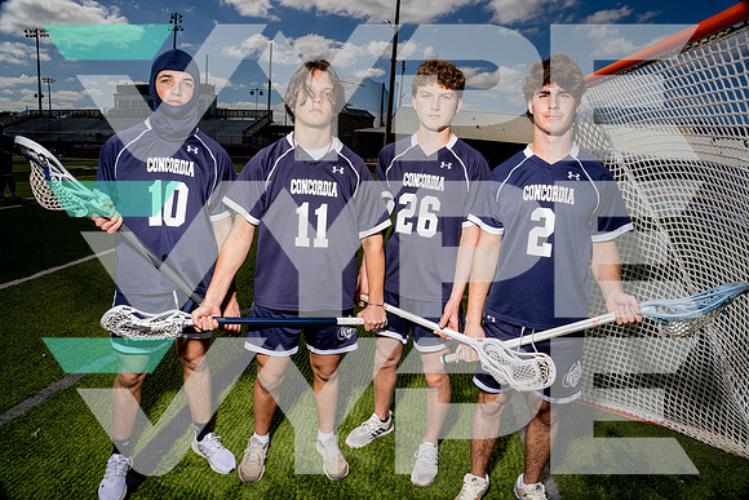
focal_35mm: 20
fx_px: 416
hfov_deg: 84.0
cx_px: 374
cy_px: 250
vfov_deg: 62.0
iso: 100
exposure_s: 1/250
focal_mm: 20
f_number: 14
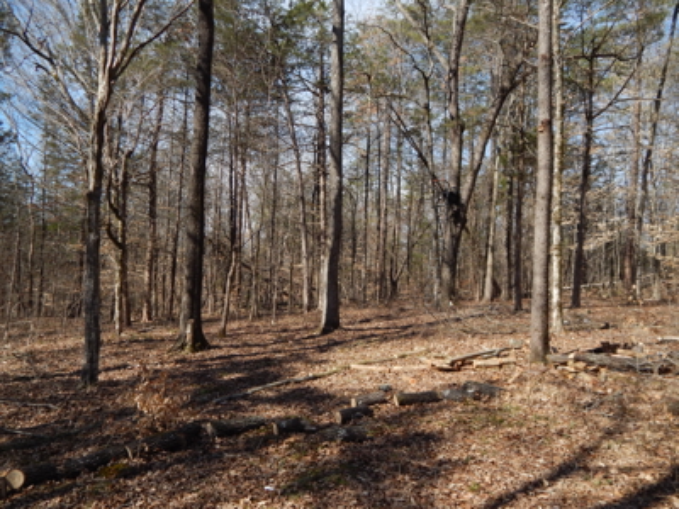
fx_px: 608
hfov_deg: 58.4
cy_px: 254
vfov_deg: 45.4
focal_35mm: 31
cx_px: 340
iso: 200
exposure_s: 1/1250
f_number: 3.2
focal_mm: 5.6
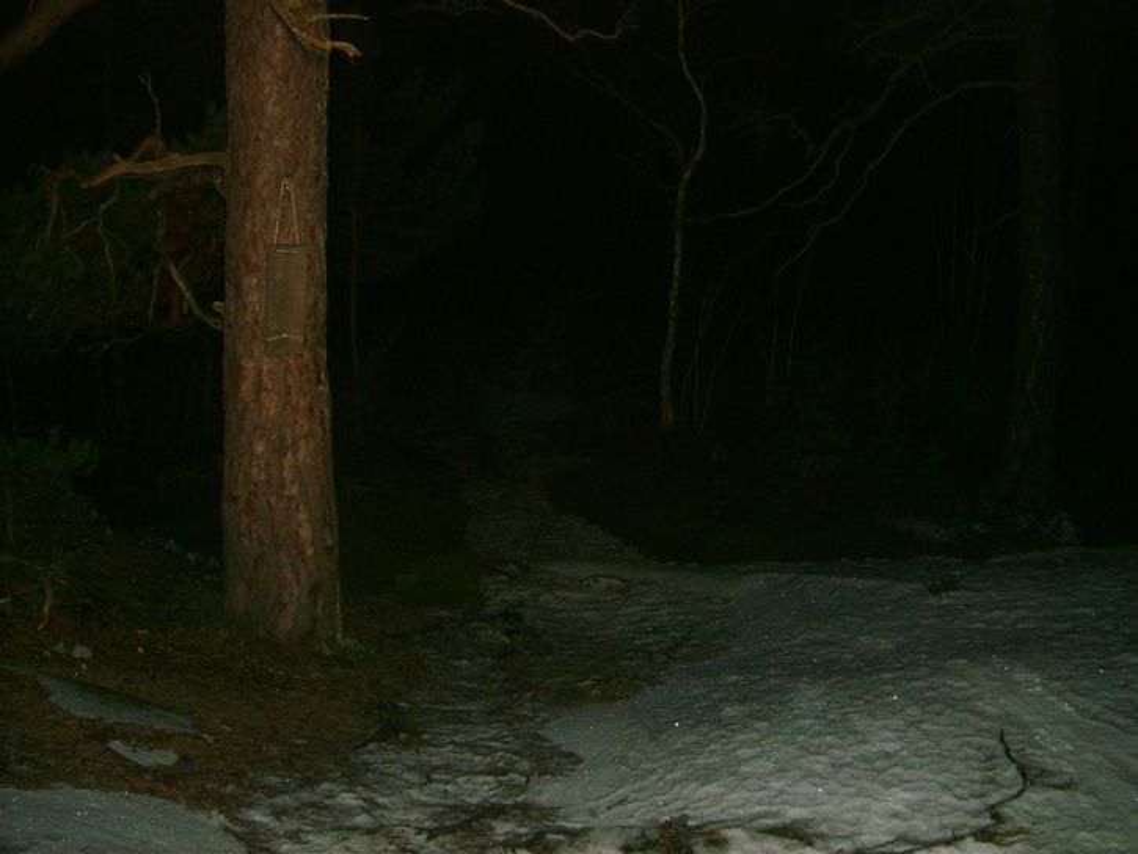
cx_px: 569
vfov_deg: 40.7
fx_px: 1151
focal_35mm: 35
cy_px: 427
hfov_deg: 52.6
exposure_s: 1/30
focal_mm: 5.8
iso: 277
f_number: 2.8
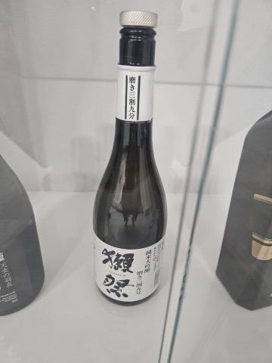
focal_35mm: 23
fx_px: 241
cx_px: 136
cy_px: 182
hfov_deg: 58.9
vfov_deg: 73.9
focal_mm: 6.3
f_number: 1.7
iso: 500
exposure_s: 1/40
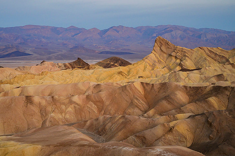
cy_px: 72
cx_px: 111
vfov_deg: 24.1
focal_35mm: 56
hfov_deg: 35.6
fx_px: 366
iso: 320
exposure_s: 1/8
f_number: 18
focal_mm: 52
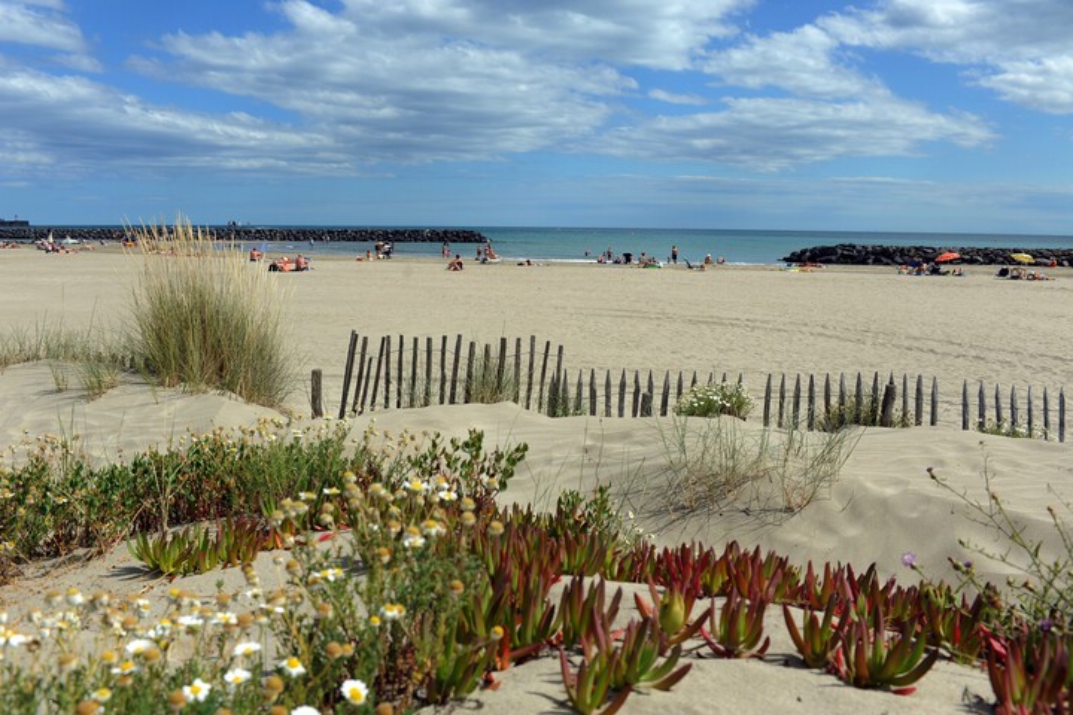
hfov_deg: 65.5
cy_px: 358
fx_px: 834
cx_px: 536
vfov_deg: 46.4
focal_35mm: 28
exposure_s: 1/800
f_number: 8
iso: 200
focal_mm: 28
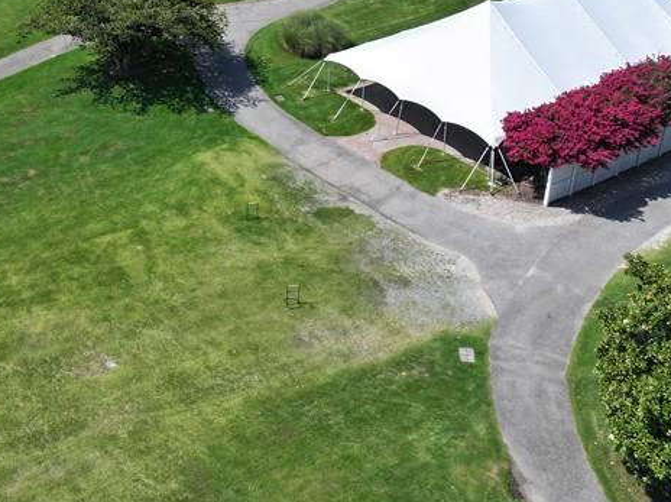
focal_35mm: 53
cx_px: 74
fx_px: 1026
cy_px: 28
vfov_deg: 26.3
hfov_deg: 34.3
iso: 120
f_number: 2.8
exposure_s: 1/2000
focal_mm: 12.29
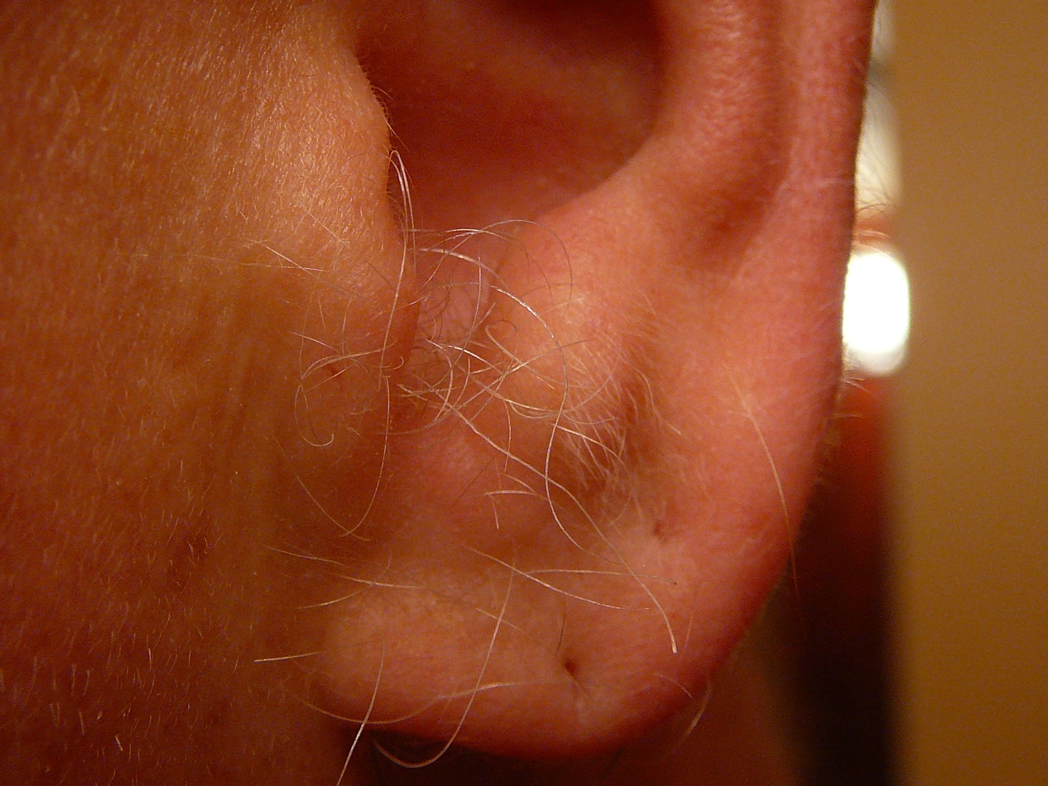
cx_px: 524
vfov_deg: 30.9
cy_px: 393
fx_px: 1423
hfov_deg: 40.4
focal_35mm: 47
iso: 160
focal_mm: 7
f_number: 3.3
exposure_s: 1/30
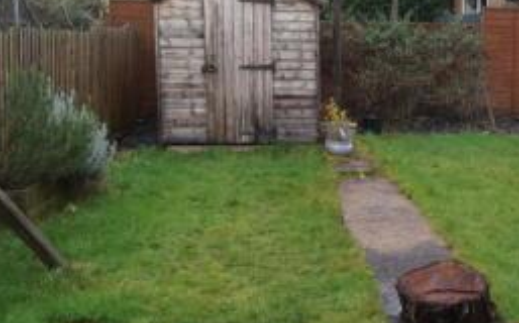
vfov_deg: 25.3
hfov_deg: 37.3
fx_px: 721
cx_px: 458
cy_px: 181
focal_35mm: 51
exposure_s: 1/80
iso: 100
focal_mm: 18
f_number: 5.6
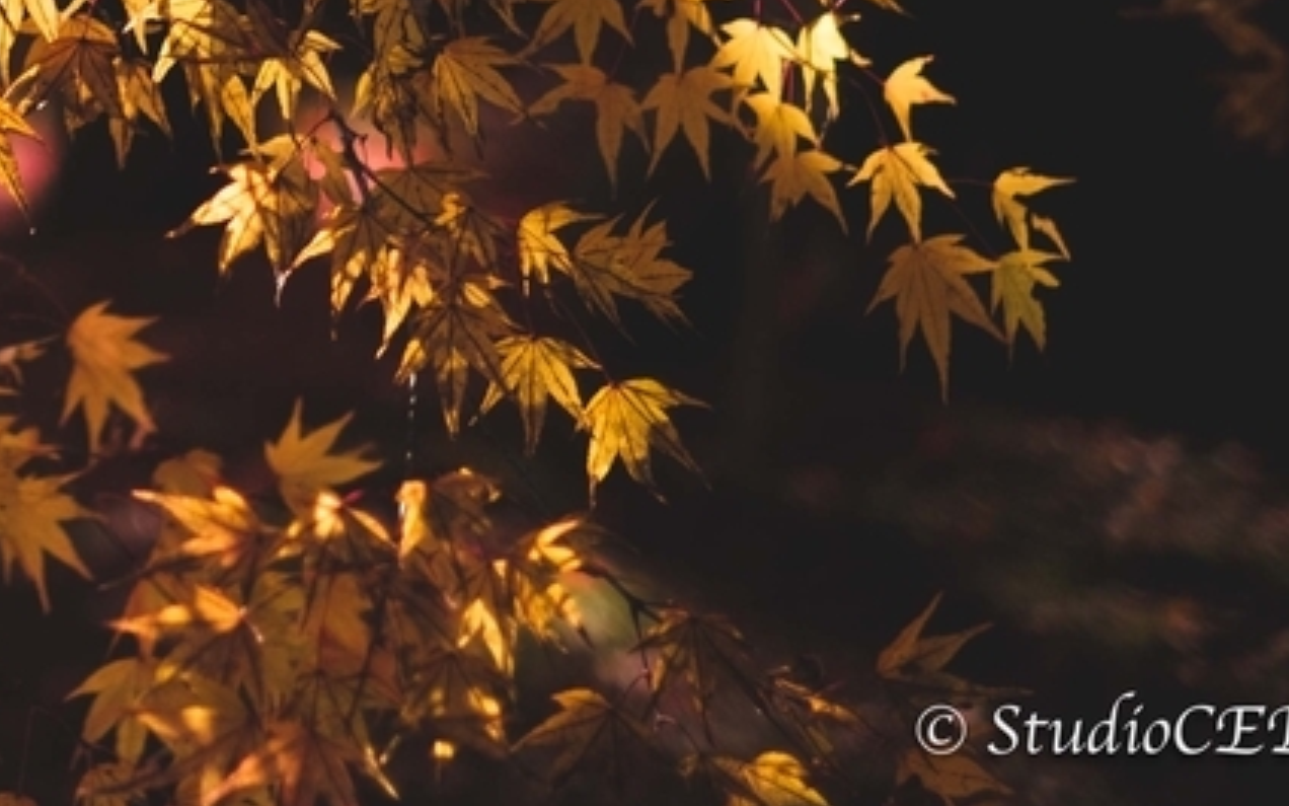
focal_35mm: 153
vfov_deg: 8.4
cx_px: -258
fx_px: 5375
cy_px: -408
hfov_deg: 13.3
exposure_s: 1/3800
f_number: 1.4
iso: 400
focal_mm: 35
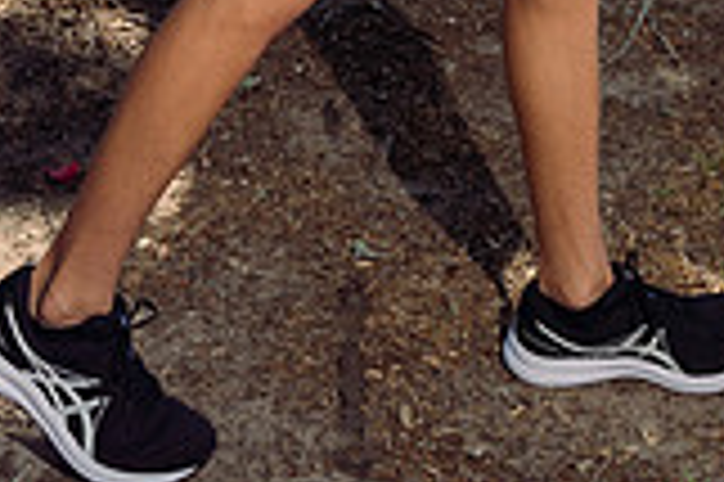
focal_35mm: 109
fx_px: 2190
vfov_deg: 11.3
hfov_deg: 18.8
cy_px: -491
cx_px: 423
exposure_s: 1/250
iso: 200
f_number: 7.1
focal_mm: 39
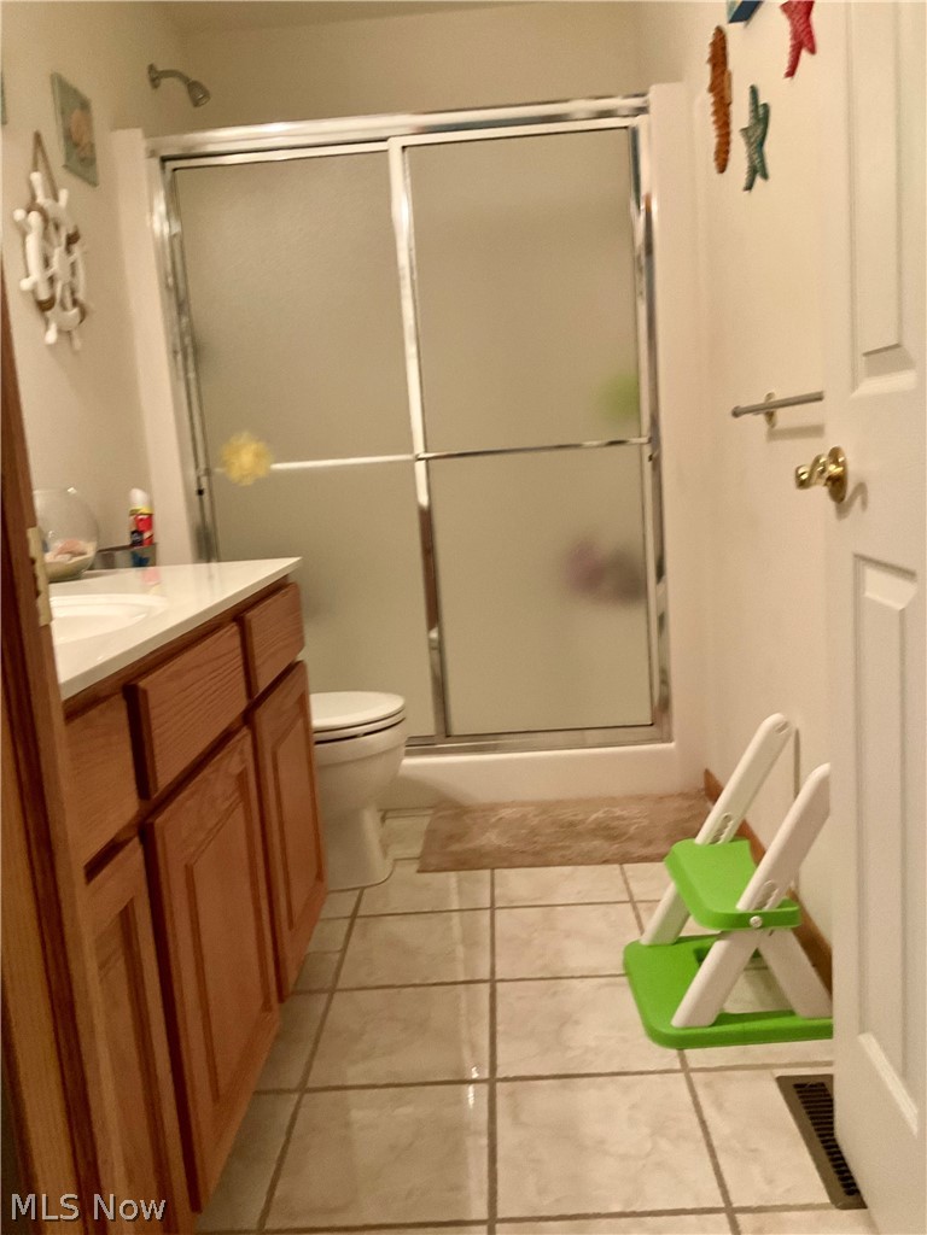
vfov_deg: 61.7
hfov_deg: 48.2
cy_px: 618
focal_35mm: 29
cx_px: 464
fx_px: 1035
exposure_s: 1/40
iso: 250
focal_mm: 3
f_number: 1.8
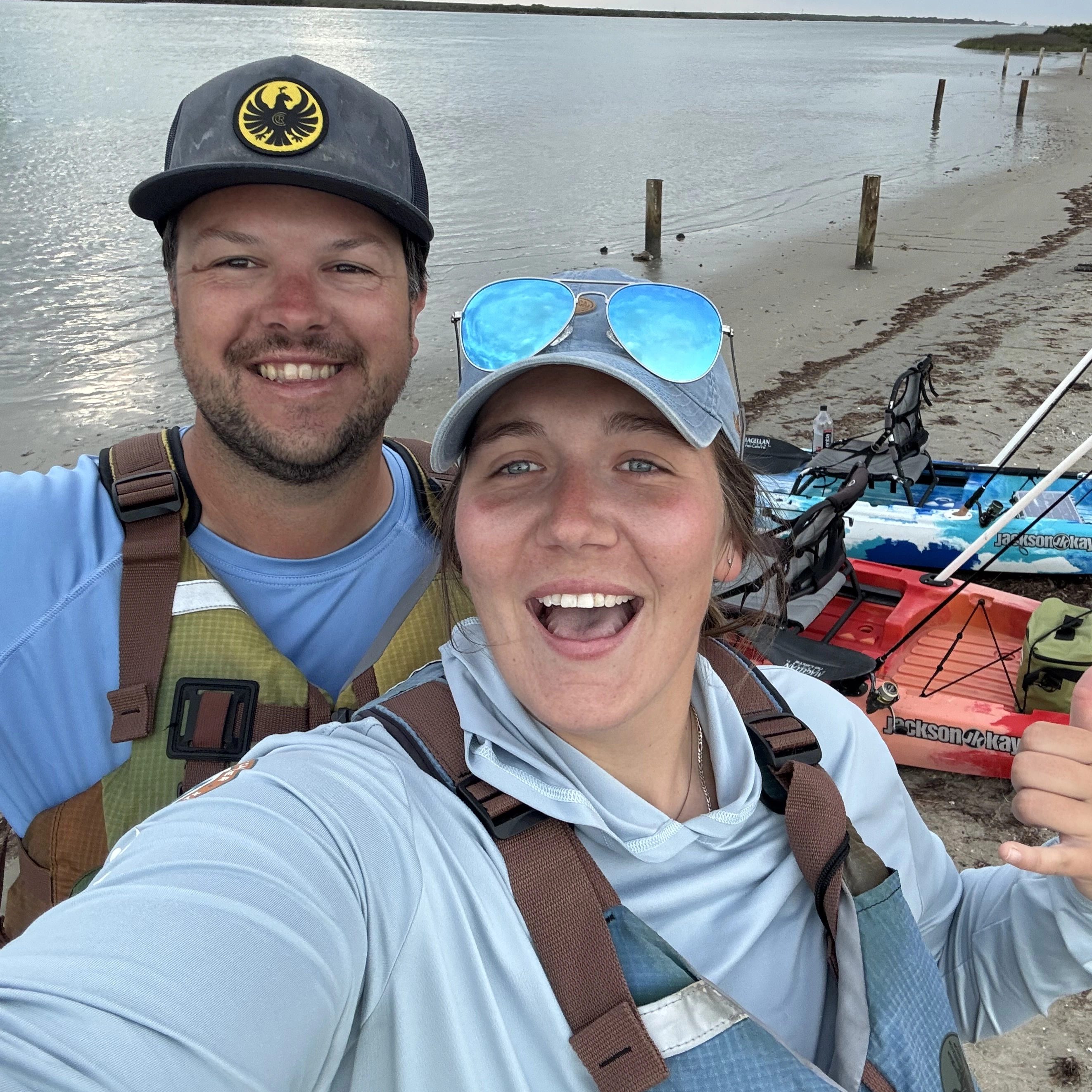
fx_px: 1106
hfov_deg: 52.2
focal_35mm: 31
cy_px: 529
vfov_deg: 52.5
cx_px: 648
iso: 80
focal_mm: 2.69
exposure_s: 1/64
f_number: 1.9
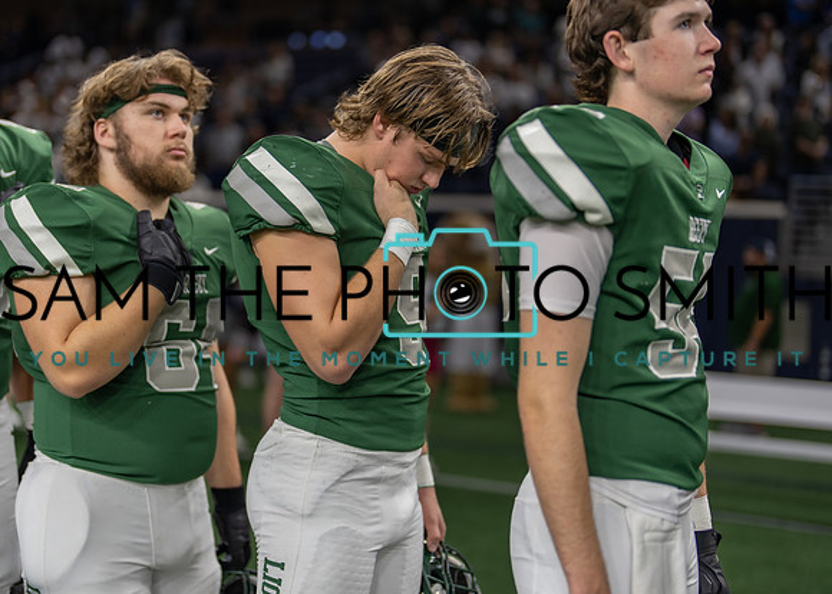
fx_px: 1414
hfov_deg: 32.8
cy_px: 272
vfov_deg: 23.7
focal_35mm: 60
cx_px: 366
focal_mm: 50
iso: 160
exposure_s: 1/500
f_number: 1.2
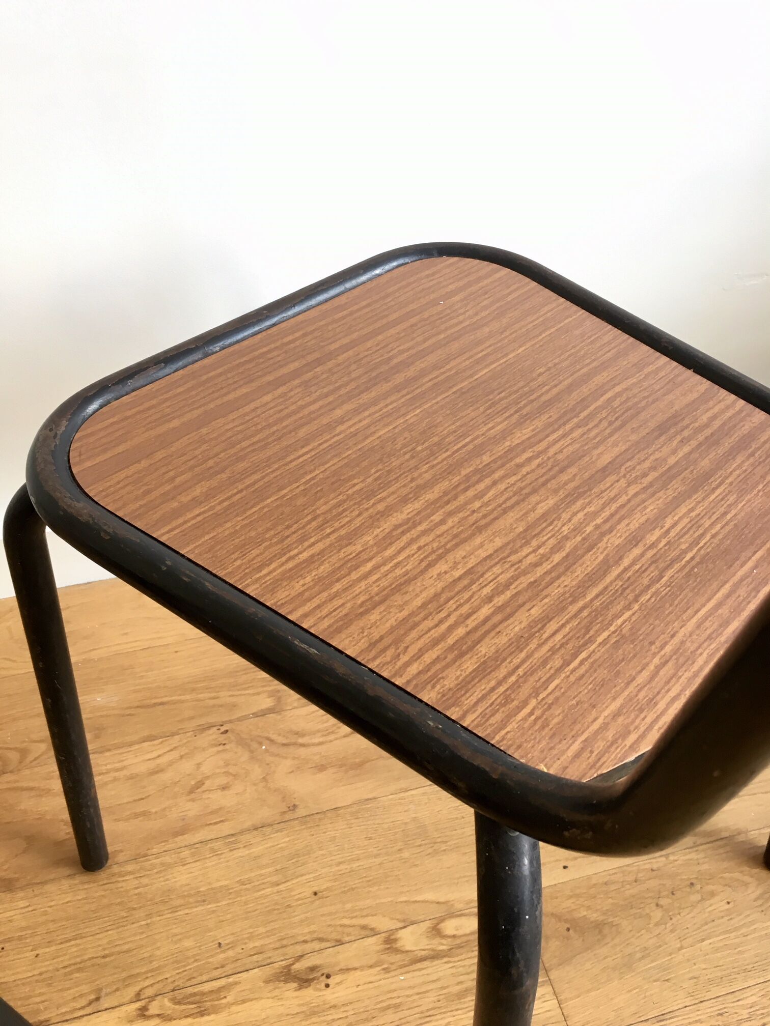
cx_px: 385
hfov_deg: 48.2
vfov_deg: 61.7
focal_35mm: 29
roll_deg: -1.8
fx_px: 860
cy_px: 513
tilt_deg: -41.7
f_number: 2.2
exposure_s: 1/33
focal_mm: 4.15
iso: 64
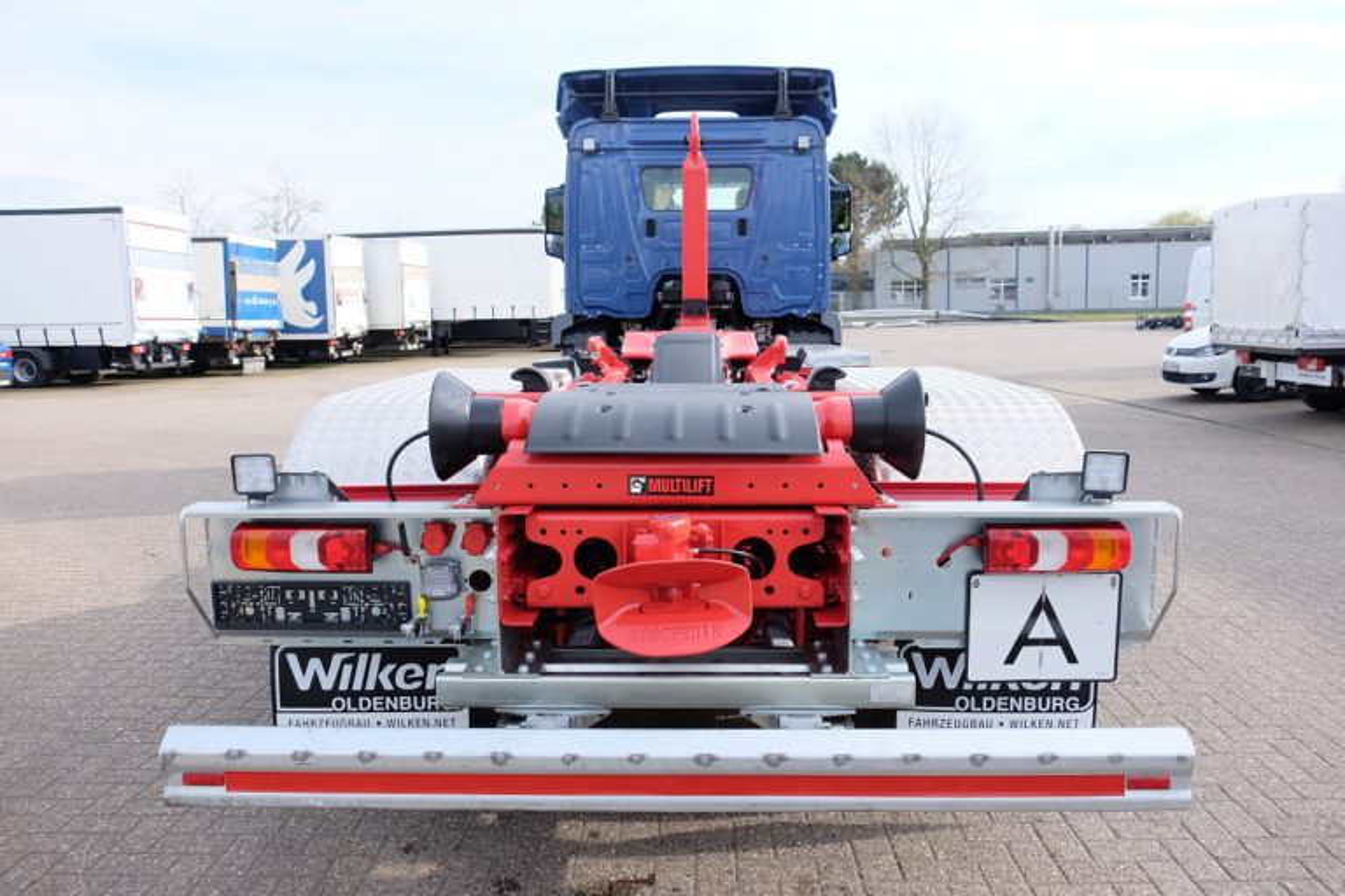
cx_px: 672
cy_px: 448
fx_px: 1009
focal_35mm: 27
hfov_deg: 67.4
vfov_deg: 47.9
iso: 400
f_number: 5.6
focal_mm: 18
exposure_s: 1/340
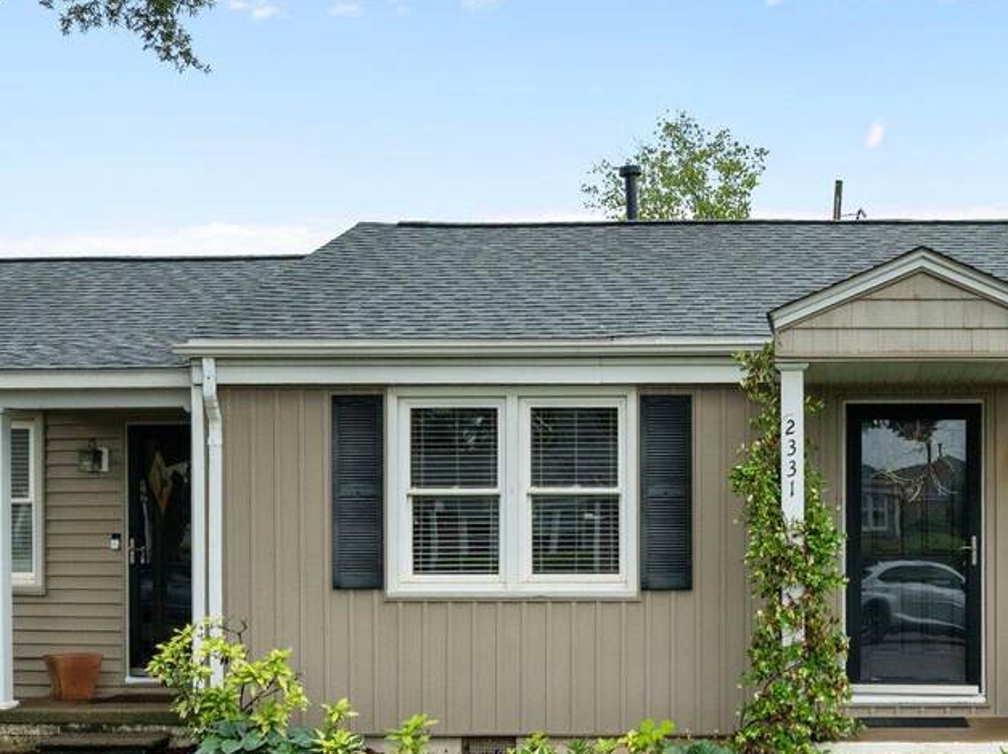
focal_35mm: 49
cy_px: 532
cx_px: 796
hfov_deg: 37.6
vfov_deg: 29.3
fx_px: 1425
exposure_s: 1/1000
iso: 170
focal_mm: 12.29
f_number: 2.8
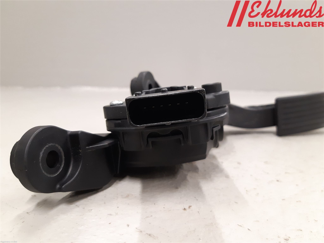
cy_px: 122
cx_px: 162
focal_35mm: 26
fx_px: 243
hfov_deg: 67.3
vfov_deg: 53.1
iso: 250
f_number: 1.7
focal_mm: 3.93
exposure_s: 1/33
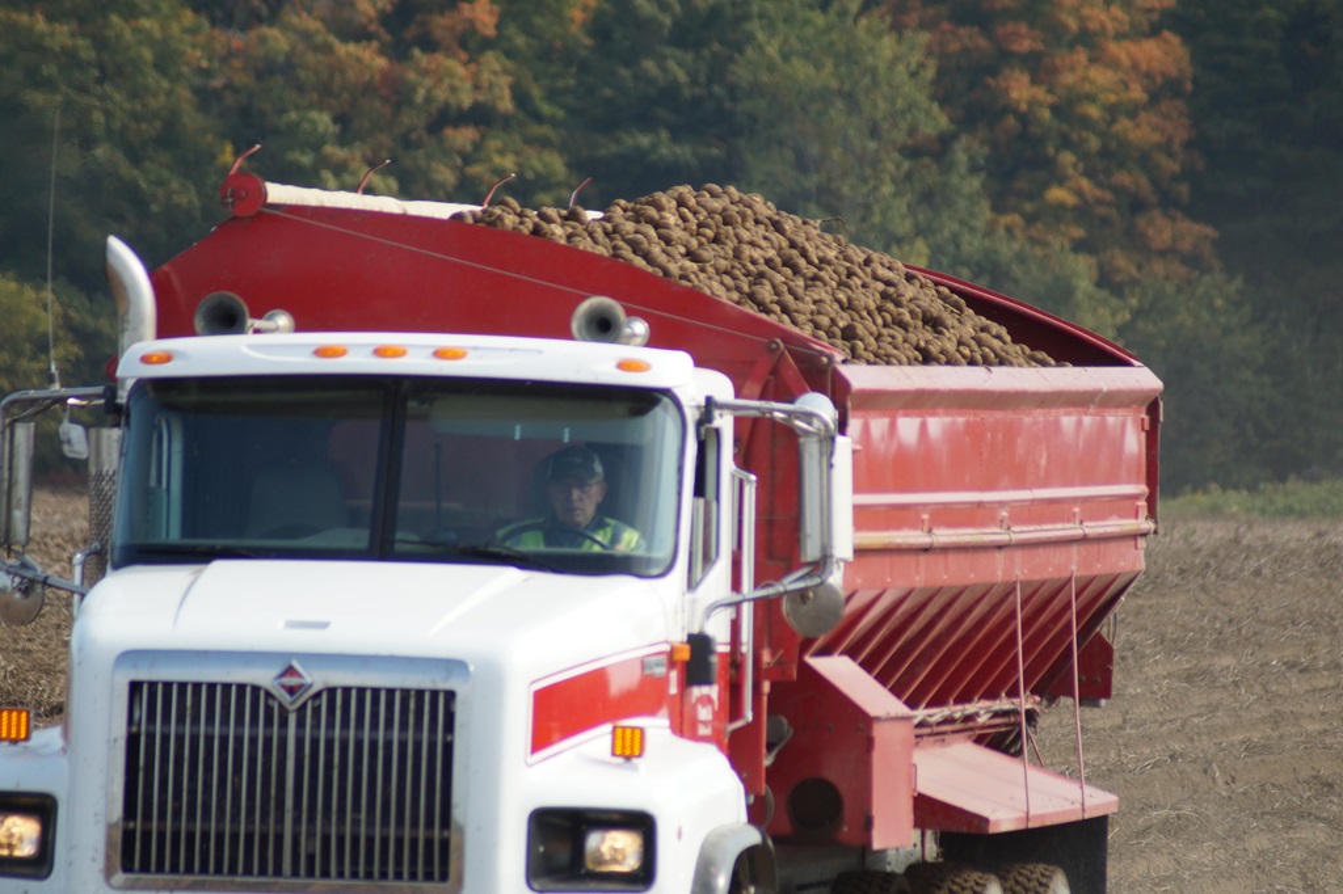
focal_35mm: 450
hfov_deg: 4.6
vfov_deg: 3.1
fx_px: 16781
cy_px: 447
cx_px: 672
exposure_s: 1/500
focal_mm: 300
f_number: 5.6
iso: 200
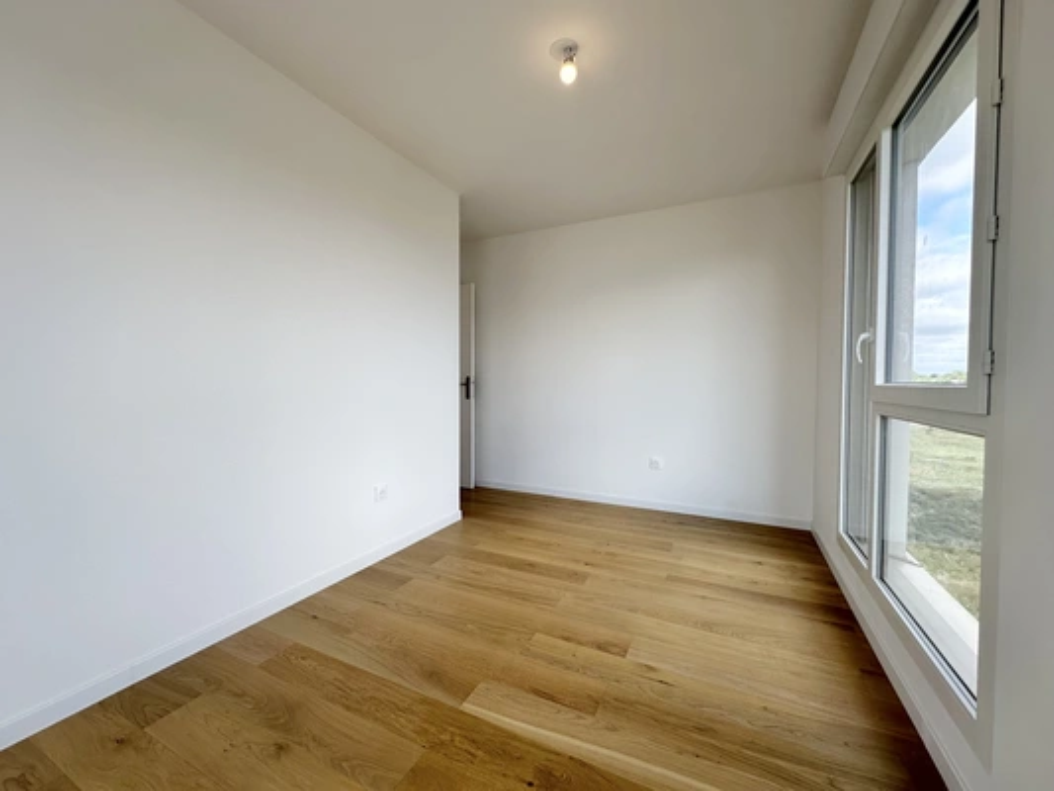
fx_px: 426
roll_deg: -0.4
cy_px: 396
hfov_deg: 102.1
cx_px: 527
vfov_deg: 85.7
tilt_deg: -1.4
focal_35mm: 14
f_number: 2.2
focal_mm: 2.22
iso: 40
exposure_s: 1/355
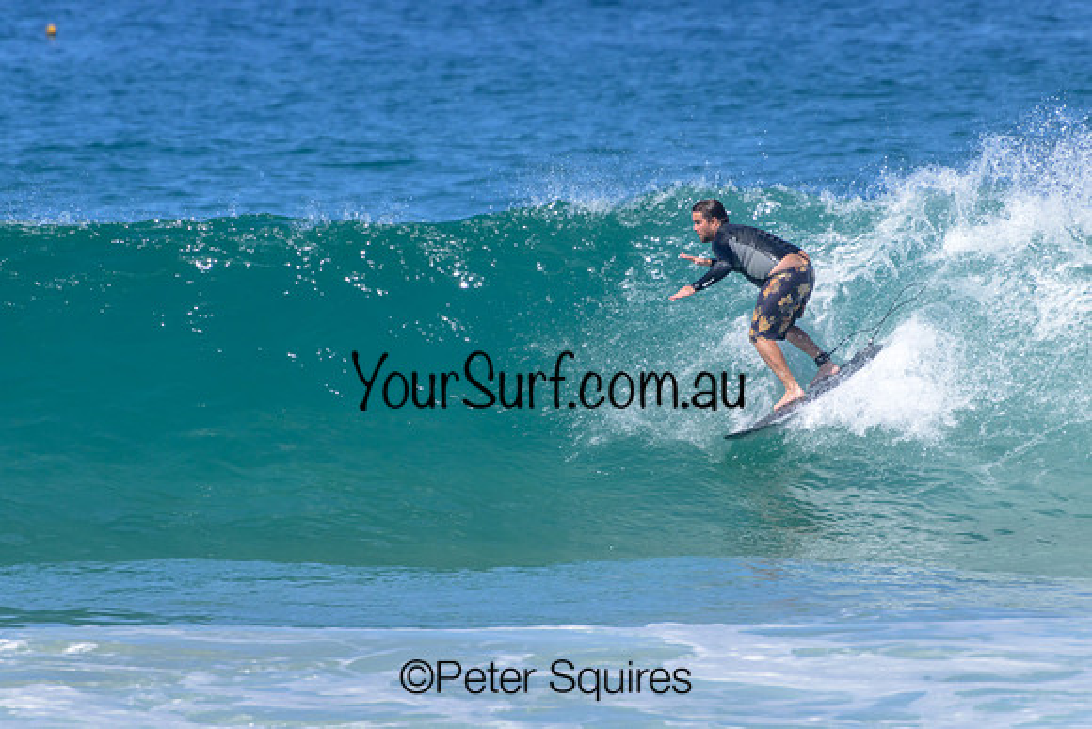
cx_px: 546
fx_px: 24271
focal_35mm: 800
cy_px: 364
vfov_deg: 1.7
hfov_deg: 2.6
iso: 1100
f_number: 11
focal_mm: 800
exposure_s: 1/2000
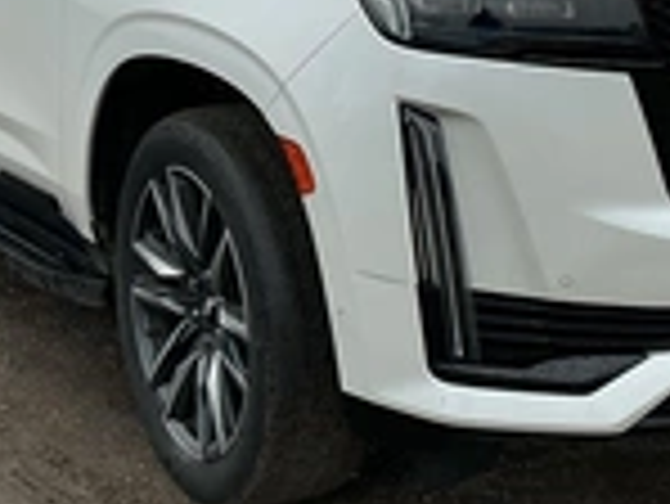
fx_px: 1453
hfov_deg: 26.0
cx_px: 333
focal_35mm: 75
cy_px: 27
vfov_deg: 19.2
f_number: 1.8
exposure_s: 1/620
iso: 25
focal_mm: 3
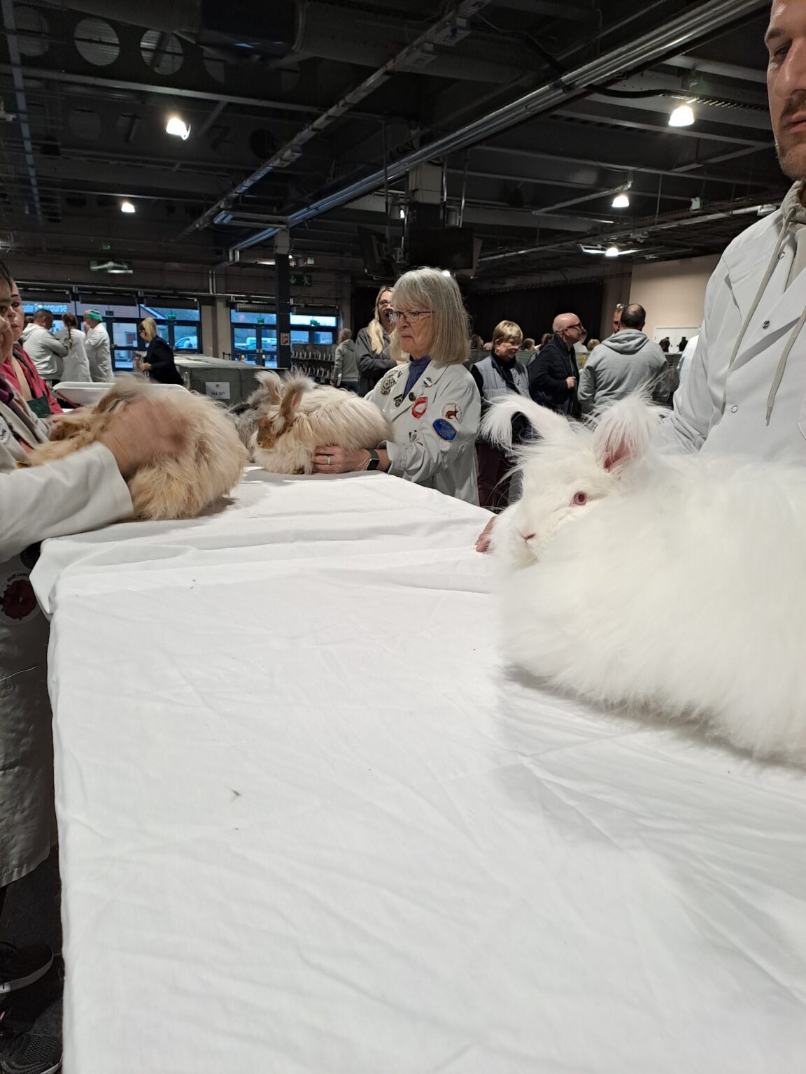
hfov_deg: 54.9
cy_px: 537
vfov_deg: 69.4
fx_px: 776
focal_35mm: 25
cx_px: 403
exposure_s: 1/50
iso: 100
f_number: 1.8
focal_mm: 4.65
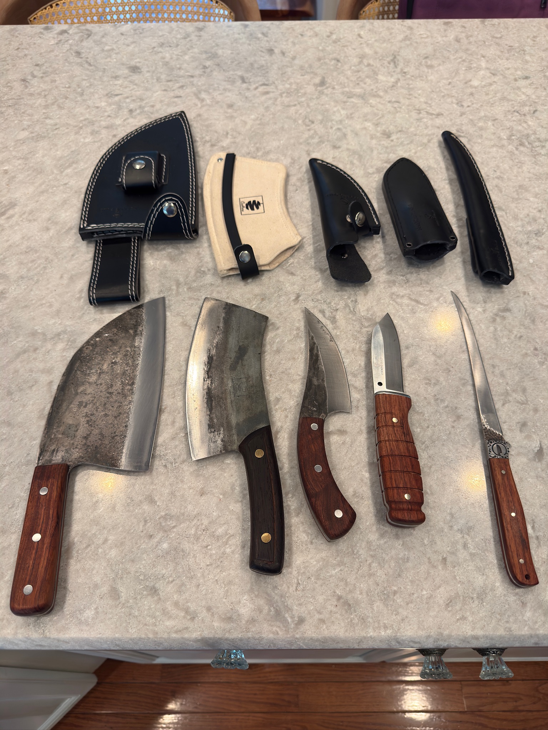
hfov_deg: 56.8
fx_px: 507
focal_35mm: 24
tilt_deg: -58.4
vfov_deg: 71.6
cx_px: 274
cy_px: 365
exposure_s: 1/60
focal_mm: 6.76
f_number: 1.78
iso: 160
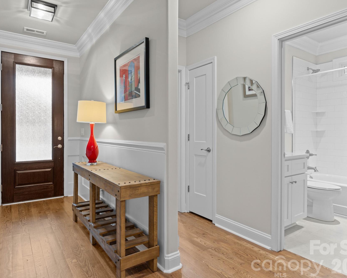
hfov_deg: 72.5
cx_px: 163
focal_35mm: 23
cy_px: 139
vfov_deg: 60.9
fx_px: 236
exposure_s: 1/5
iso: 500
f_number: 7.1
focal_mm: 20
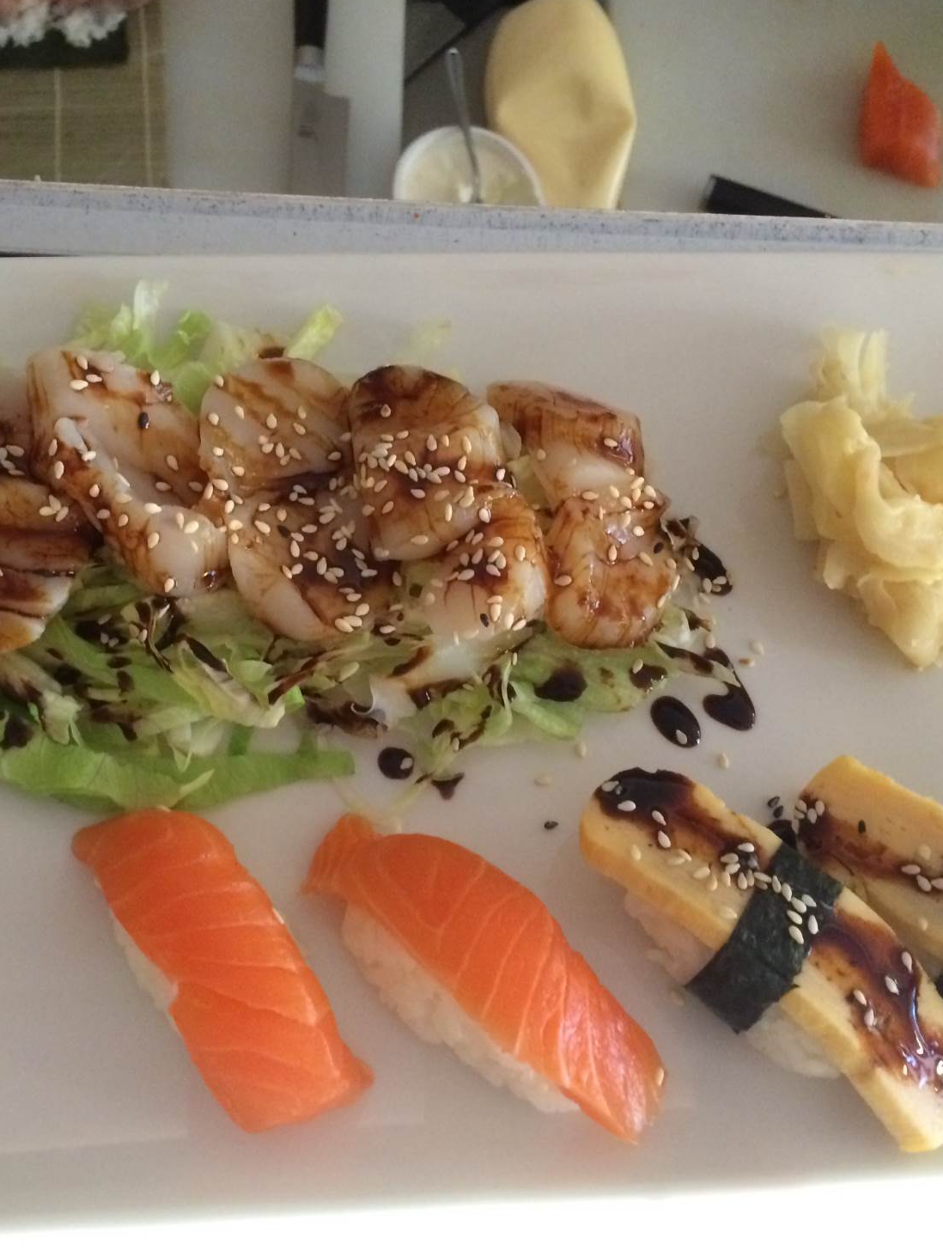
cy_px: 625
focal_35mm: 41
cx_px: 376
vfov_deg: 45.8
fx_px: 1489
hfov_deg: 35.0
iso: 320
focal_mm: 4.12
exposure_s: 1/30
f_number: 2.2
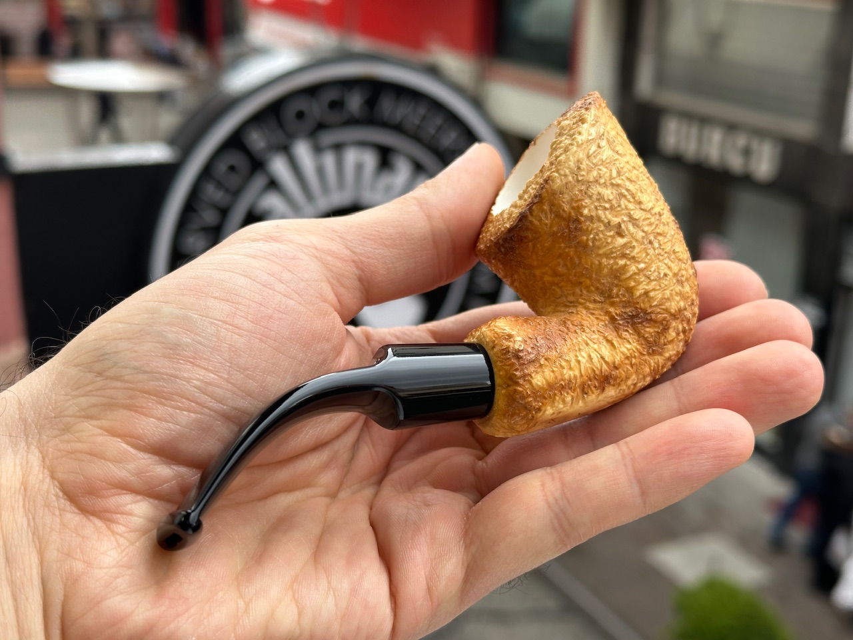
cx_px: 426
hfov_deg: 39.7
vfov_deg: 30.3
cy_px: 320
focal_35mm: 48
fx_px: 1183
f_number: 1.78
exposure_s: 1/233
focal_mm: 6.86
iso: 50
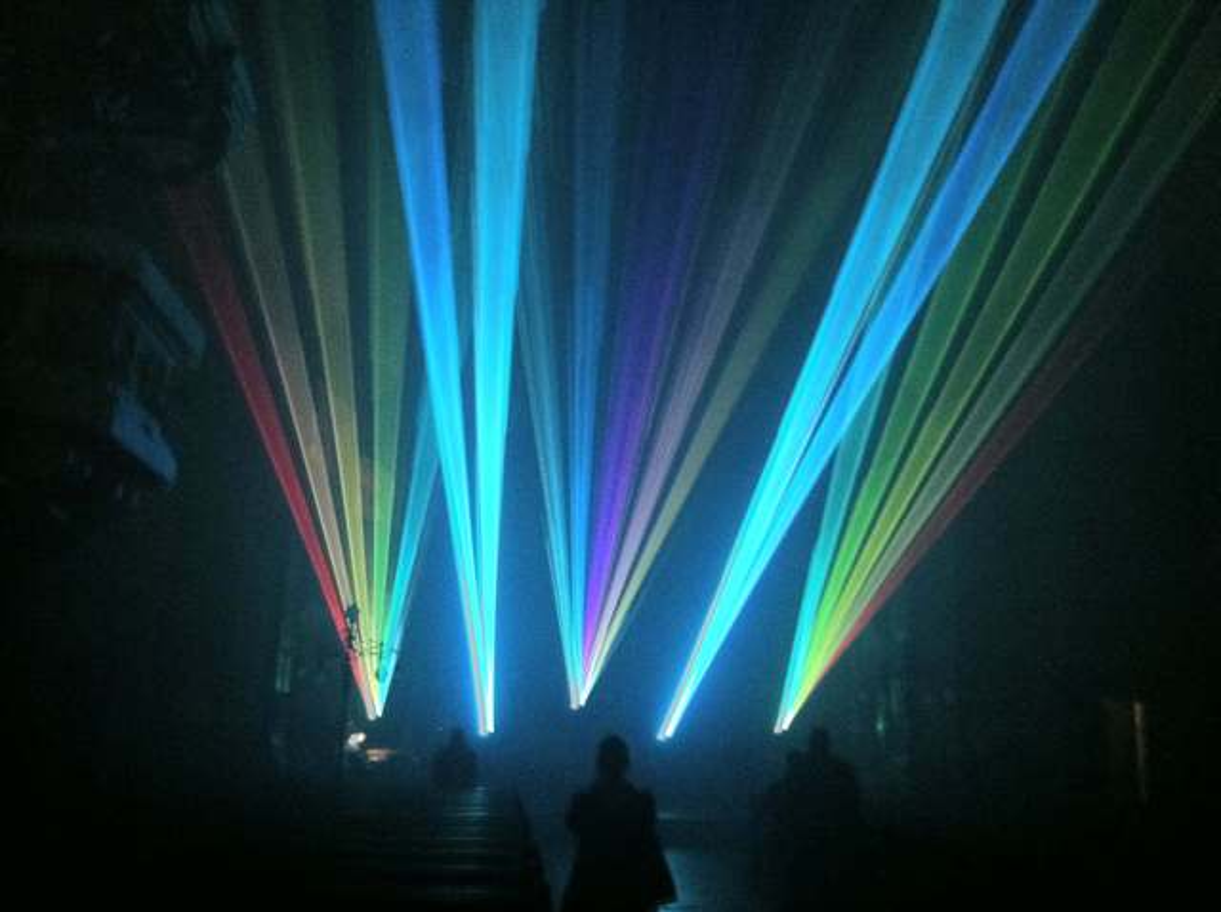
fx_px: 1233
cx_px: 610
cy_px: 456
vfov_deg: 40.6
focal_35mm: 35
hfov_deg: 52.7
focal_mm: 3.85
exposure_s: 1/15
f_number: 2.8
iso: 1000
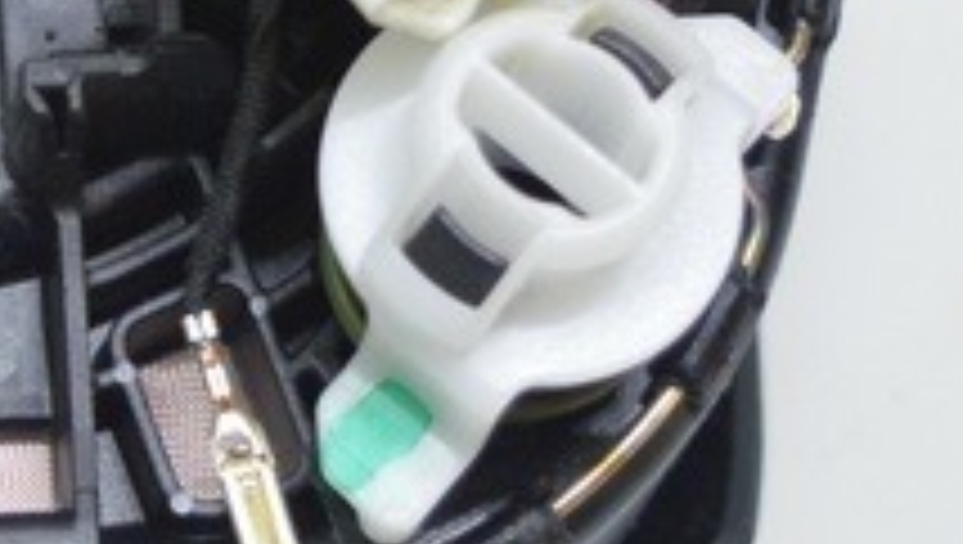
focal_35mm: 188
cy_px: -38
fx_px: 4794
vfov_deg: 6.5
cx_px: -270
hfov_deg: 11.2
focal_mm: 25
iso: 400
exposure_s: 1/40
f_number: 4
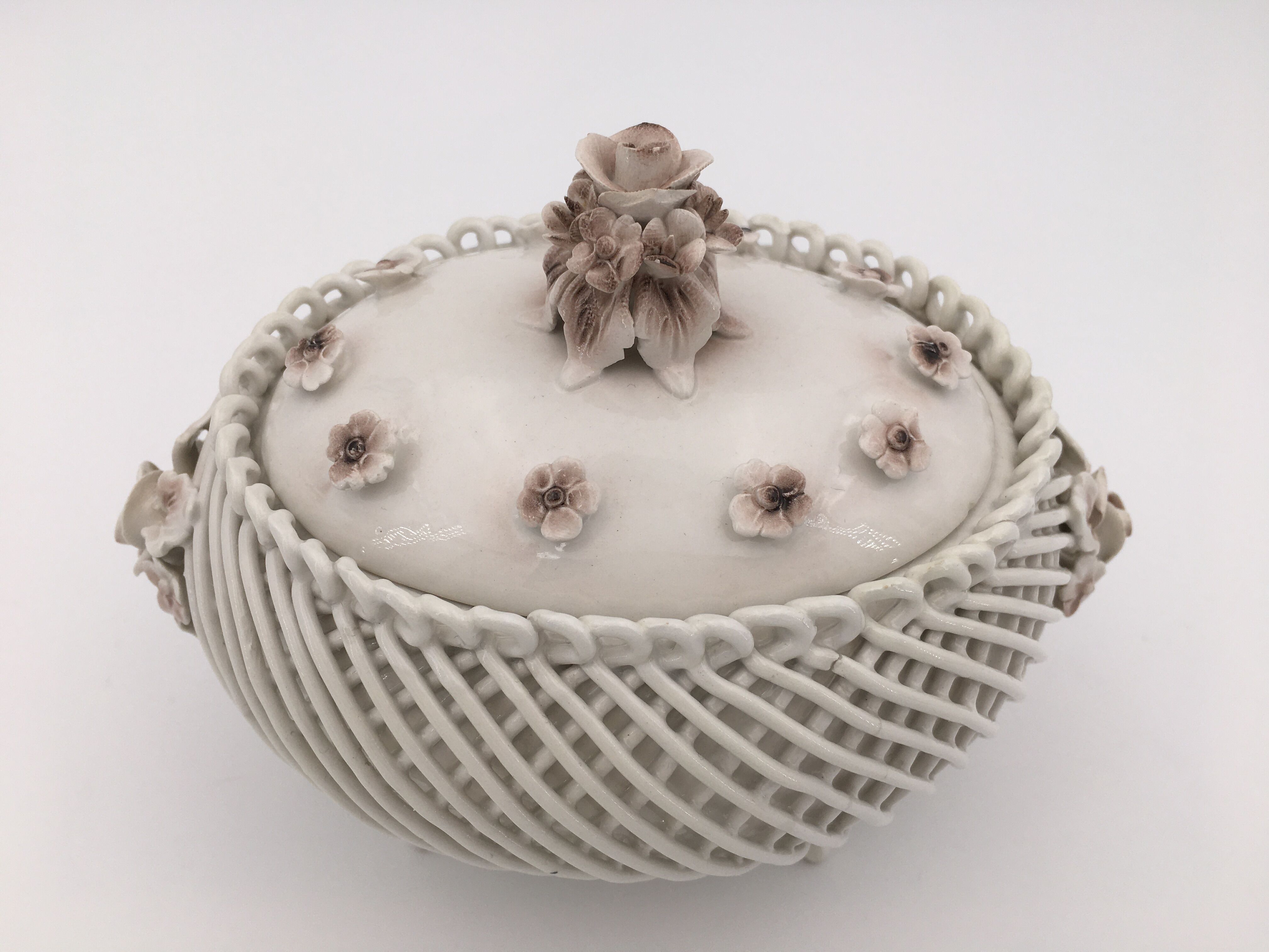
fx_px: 1063
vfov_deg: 48.2
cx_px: 634
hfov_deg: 61.7
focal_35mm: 29
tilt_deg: -44.1
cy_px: 476
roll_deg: -1.9
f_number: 2.2
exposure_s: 1/506
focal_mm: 4.15
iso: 25
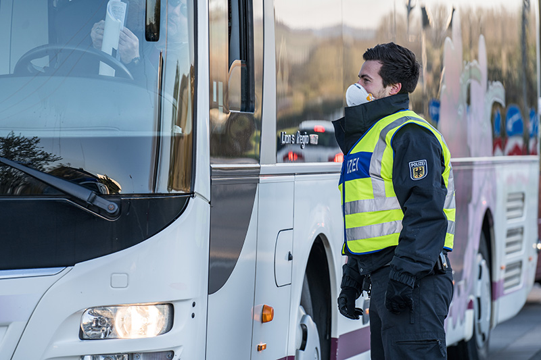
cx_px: 270
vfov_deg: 6.9
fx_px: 3005
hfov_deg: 10.3
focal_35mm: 200
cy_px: 180
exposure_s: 1/160
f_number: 4.5
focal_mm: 200
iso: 125
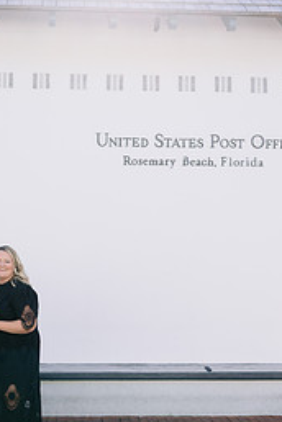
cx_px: 79
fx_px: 717
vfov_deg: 32.8
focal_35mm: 61
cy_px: 257
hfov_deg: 22.1
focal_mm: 35
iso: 80
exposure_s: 1/500
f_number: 2.8
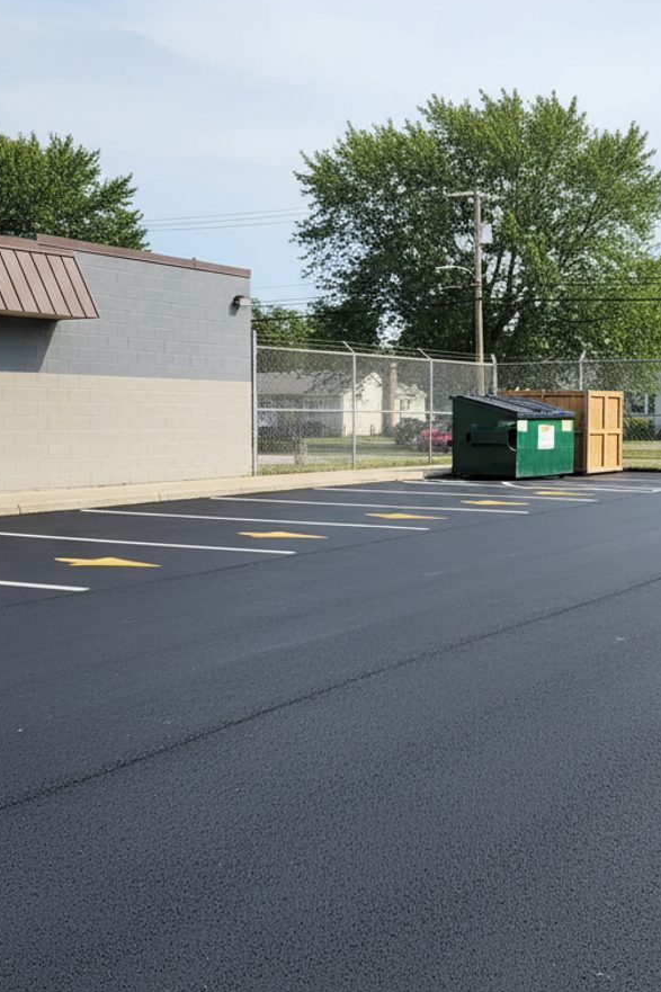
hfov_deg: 38.4
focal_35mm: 34
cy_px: 492
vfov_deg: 55.8
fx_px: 937
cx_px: 443
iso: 572
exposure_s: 1/1851
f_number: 1.78
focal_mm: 6.8
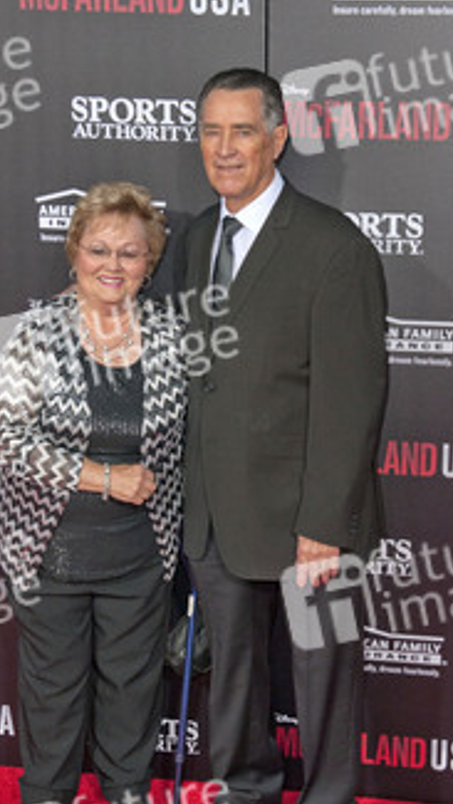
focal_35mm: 58
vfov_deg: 35.9
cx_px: 184
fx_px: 1238
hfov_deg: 20.7
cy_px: 468
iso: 400
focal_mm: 45
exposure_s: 1/400
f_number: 4.5
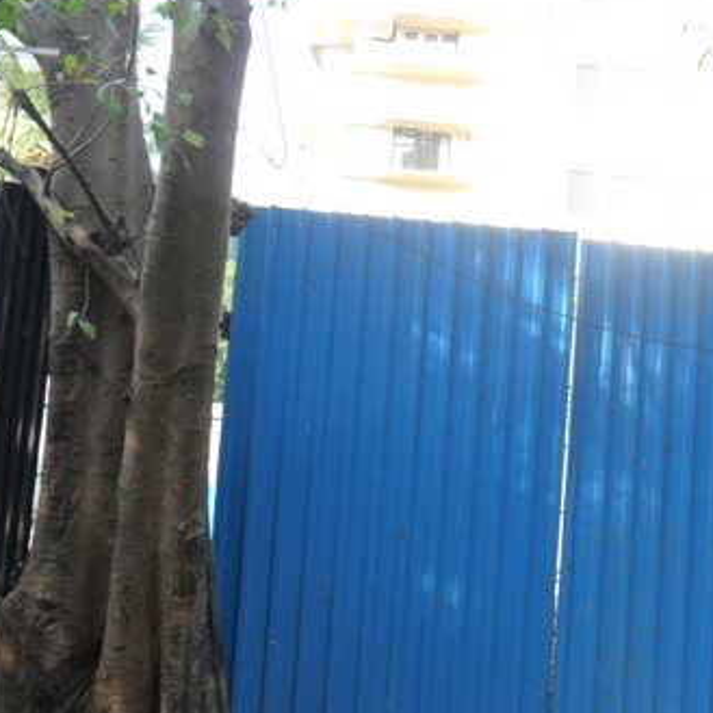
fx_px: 1282
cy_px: 505
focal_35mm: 55
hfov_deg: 30.2
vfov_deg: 30.7
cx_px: 594
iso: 100
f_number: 3.7
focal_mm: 5.7
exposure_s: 1/60
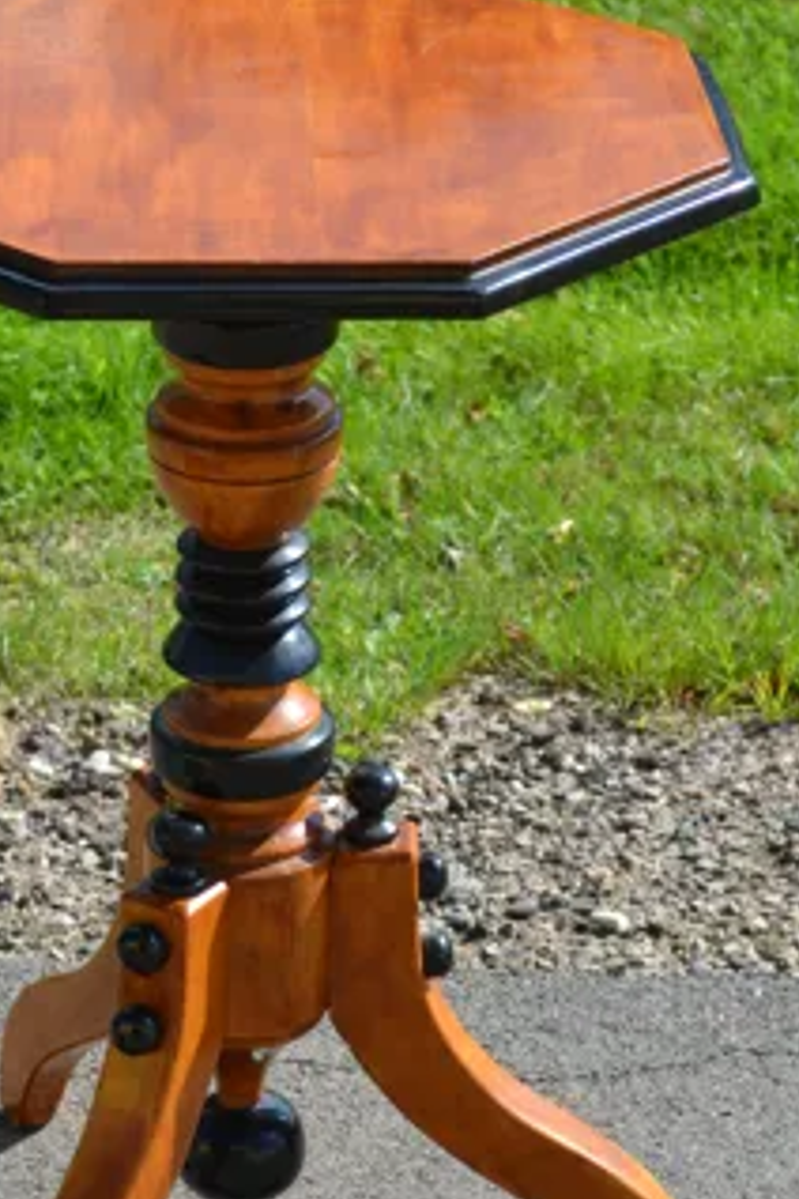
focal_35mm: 130
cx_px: 230
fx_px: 4328
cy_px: 686
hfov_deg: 10.5
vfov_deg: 15.8
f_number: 7.1
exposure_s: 1/200
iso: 100
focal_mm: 46
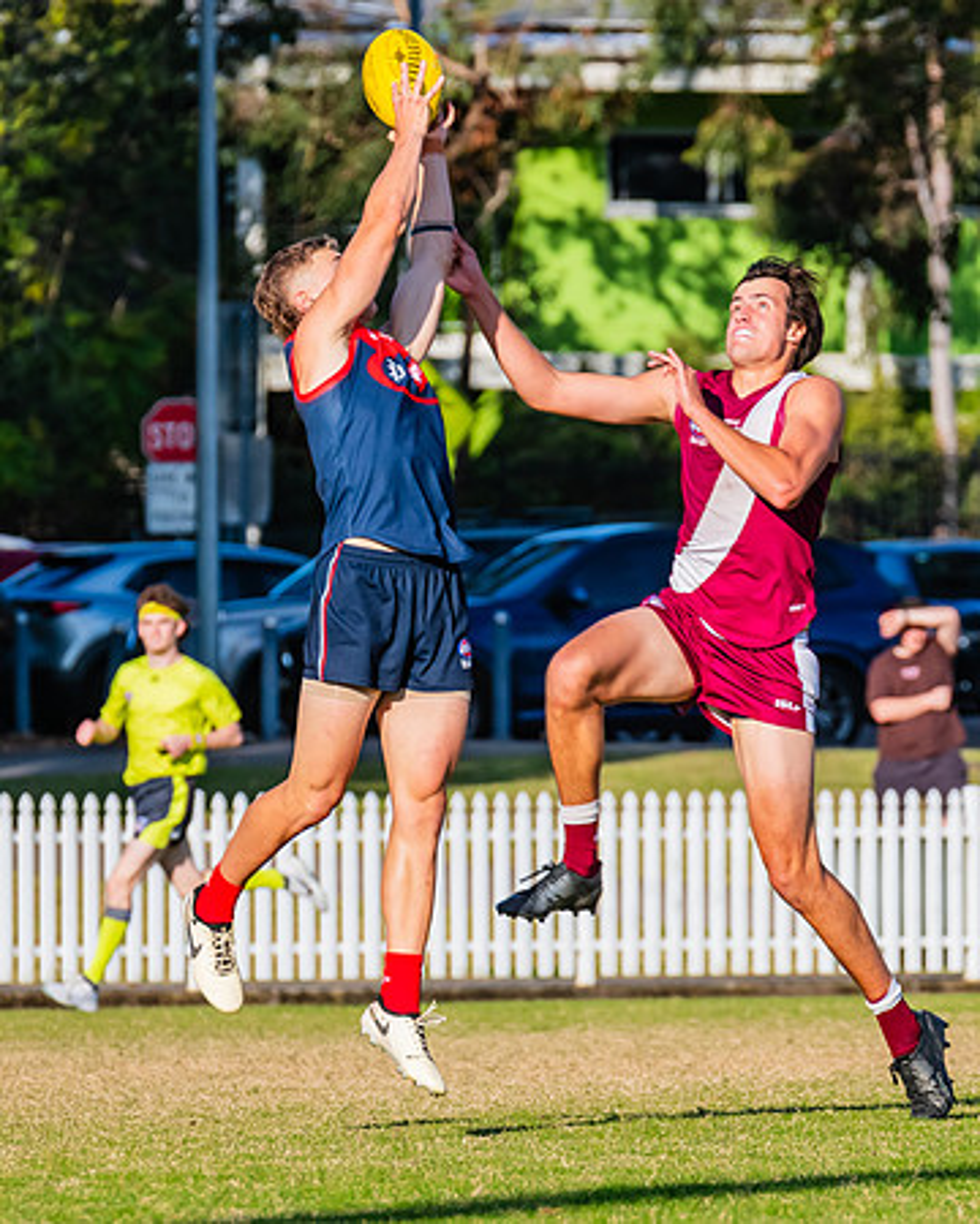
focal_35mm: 587
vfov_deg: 3.3
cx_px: 480
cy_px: 756
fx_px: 21272
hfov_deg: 2.6
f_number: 10
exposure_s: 1/1250
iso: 800
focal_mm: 330
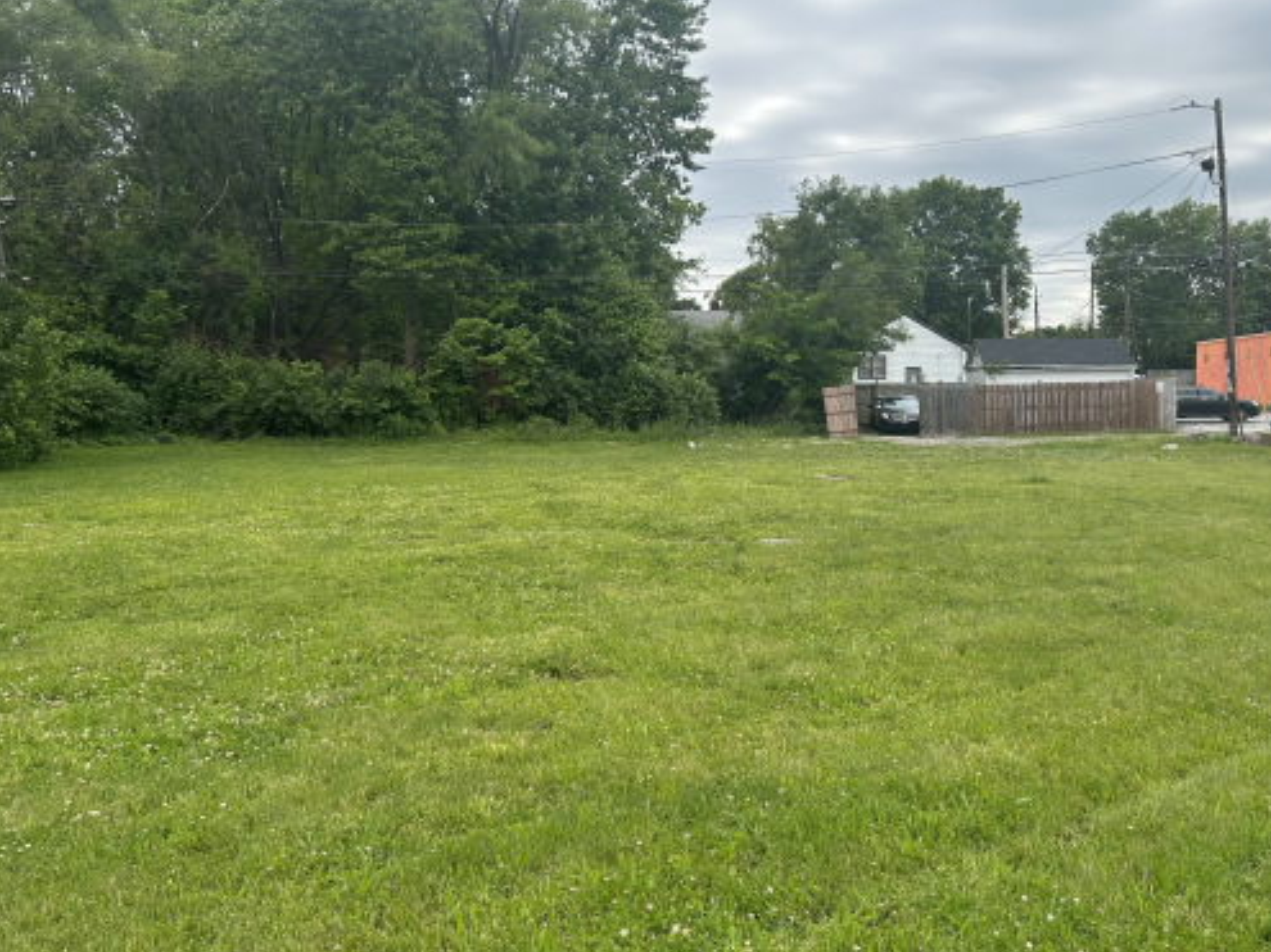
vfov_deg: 40.7
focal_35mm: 35
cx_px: 810
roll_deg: +2.4
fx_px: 1285
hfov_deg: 52.0
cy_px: 508
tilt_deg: -4.9
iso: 50
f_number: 1.5
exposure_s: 1/1575
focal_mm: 5.7
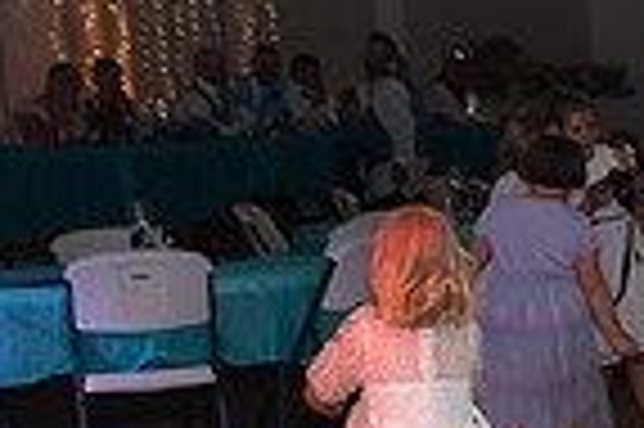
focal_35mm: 139
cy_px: 655
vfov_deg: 9.5
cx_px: 1225
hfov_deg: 13.1
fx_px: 2484
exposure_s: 1/125
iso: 800
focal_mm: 29
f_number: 3.5
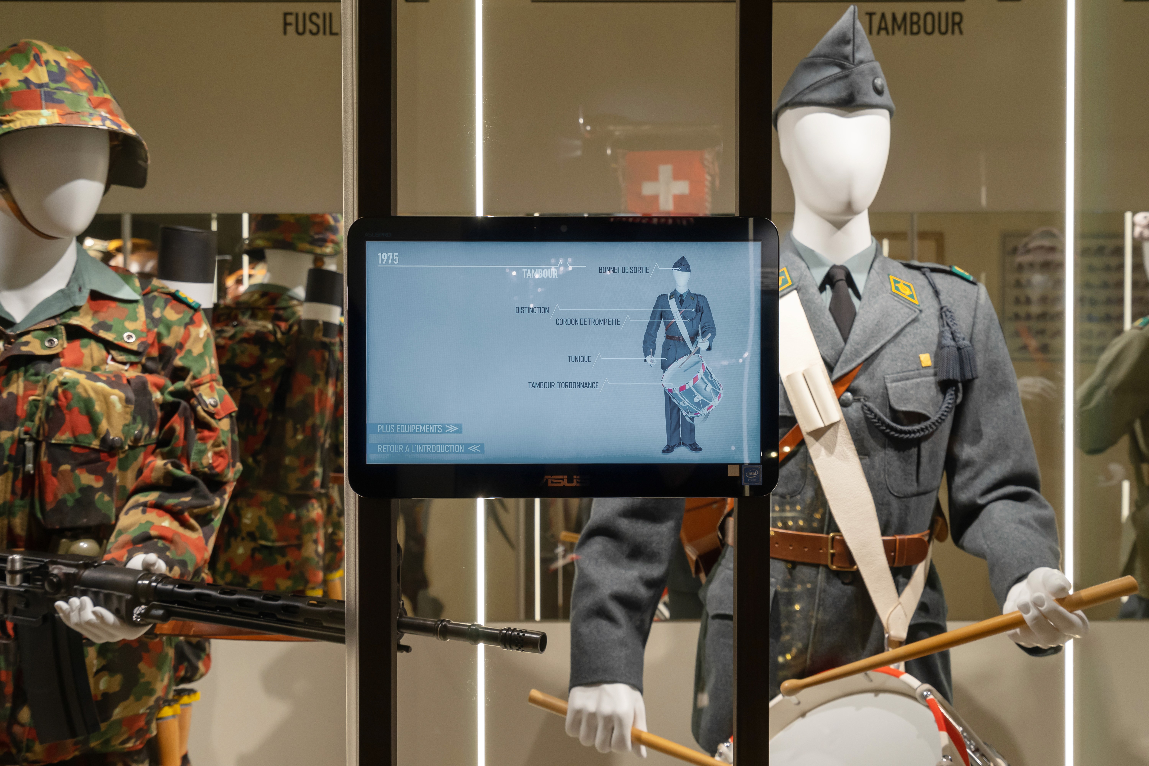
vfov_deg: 40.0
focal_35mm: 33
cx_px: 574
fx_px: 1053
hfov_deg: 57.2
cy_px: 383
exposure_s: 1/50
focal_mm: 33
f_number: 6.3
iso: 400
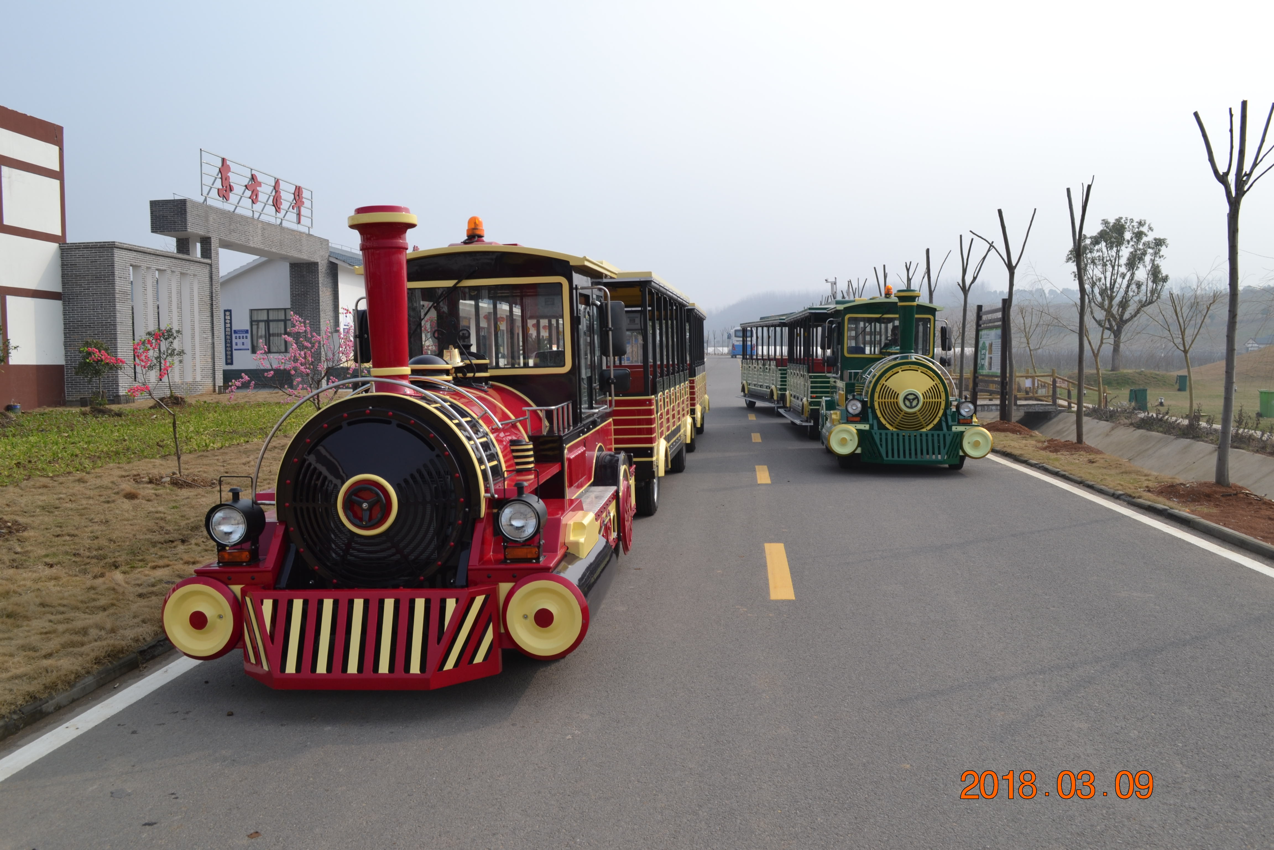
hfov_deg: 61.9
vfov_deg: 43.6
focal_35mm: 30
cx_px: 637
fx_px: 1062
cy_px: 425
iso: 100
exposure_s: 1/250
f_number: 7.1
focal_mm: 20
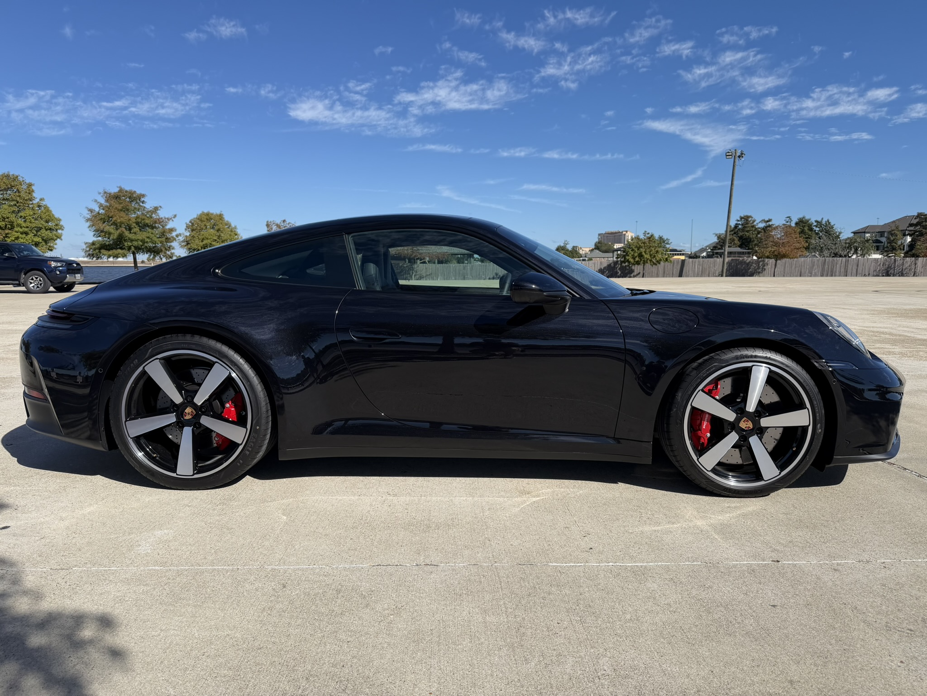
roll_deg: -0.1
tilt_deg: -8.0
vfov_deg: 56.8
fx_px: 643
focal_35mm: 24
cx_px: 464
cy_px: 348
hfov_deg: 71.6
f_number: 1.78
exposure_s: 1/6173
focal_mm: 6.76
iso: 80
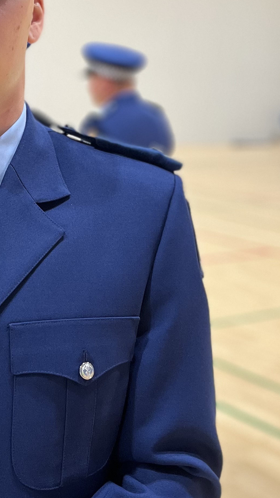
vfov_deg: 33.6
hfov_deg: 19.0
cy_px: 174
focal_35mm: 62
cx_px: 21
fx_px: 818
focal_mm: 5.1
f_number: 1.6
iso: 200
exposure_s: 1/60
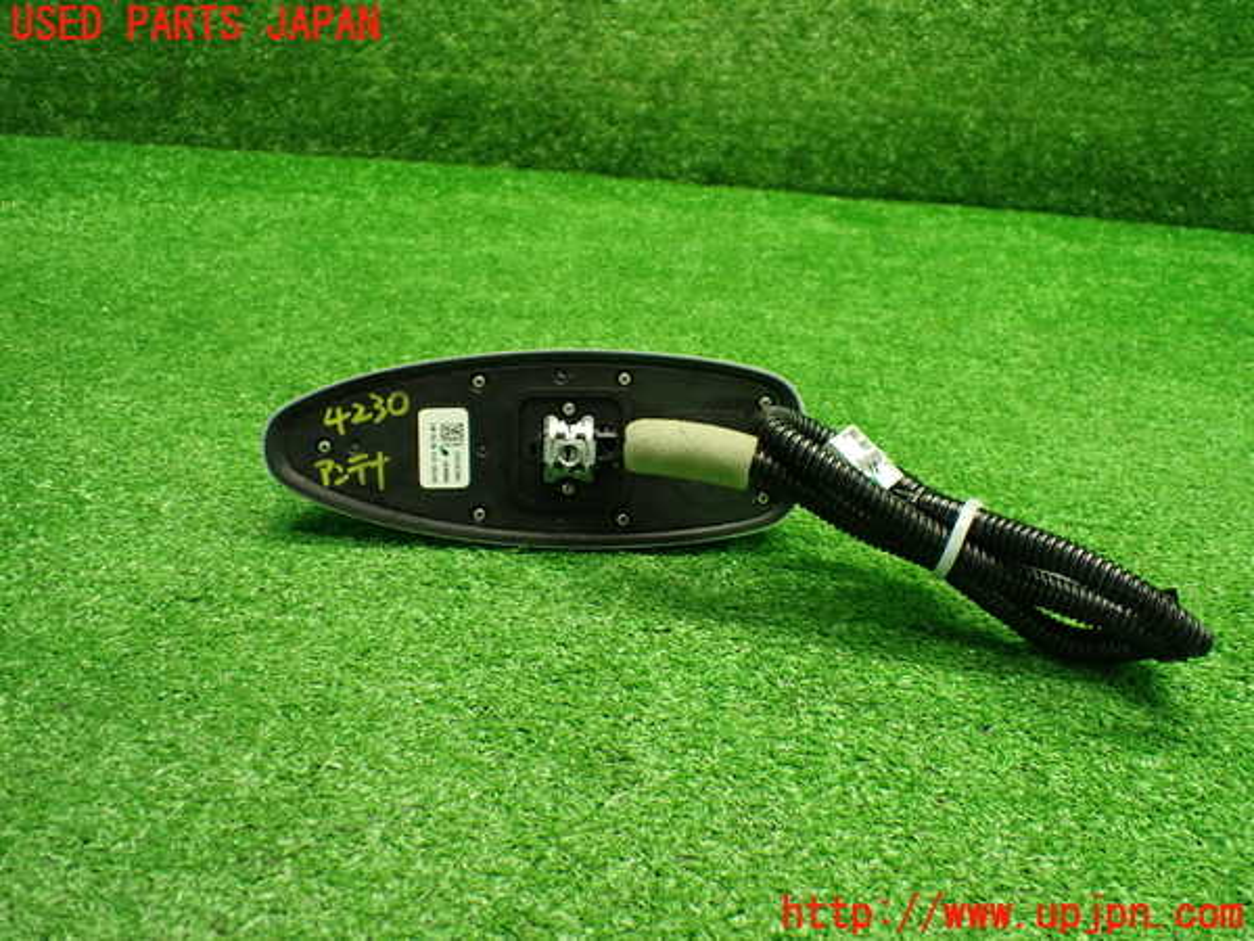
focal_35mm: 30
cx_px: 627
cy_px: 470
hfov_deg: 60.0
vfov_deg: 46.8
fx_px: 1087
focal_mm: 5.4
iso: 800
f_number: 2.3
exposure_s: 1/100
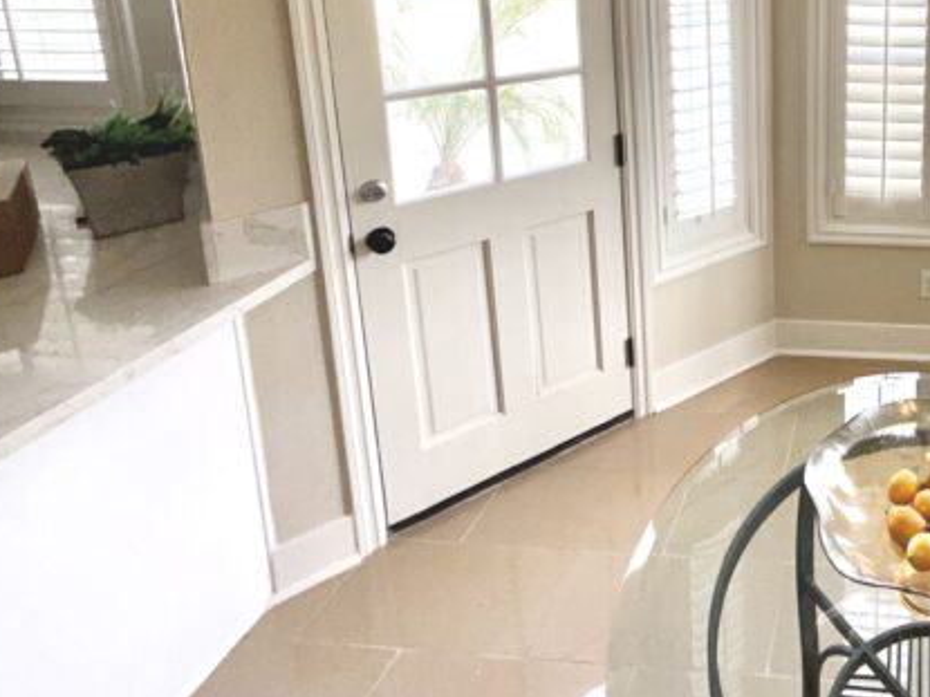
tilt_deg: -9.9
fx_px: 725
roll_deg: -0.8
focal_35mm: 27
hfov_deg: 55.2
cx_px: 863
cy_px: 45
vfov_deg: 45.5
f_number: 2.2
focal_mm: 2.22
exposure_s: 1/122
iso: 50
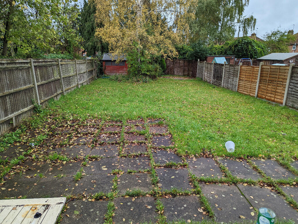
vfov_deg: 56.9
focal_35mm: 24
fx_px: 207
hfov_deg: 71.5
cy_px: 112
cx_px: 149
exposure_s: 1/289
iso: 40
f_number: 1.85
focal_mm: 6.81
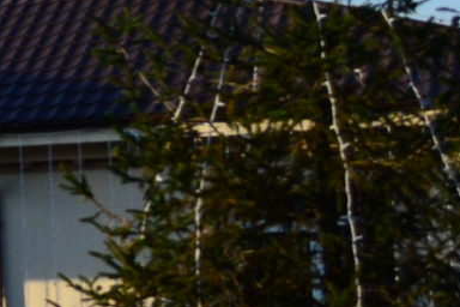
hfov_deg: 10.6
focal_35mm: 176
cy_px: 183
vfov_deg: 7.8
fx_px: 2249
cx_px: -500
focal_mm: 22
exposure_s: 1/4000
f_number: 4
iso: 800
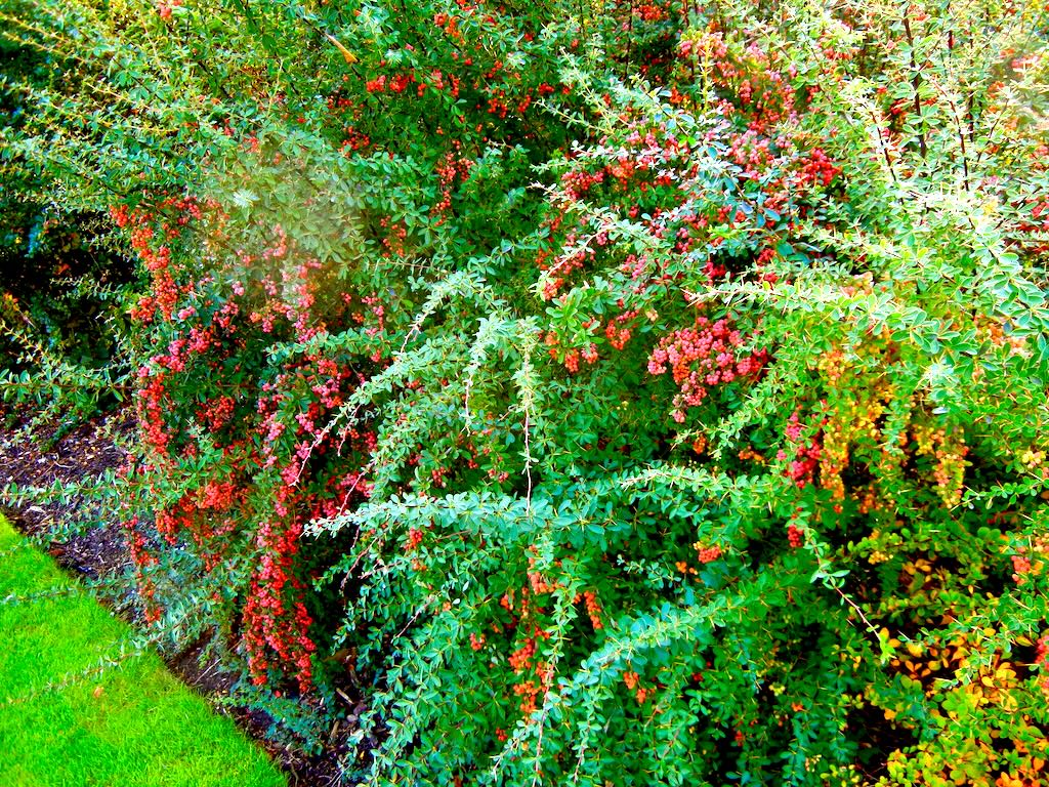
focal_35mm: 30
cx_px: 524
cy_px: 394
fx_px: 909
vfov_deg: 46.8
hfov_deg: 60.0
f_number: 3.5
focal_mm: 5.4
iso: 160
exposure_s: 1/76.5
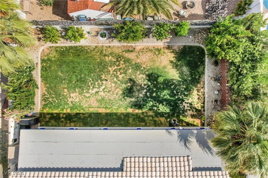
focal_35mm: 22
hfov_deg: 78.6
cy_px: 89
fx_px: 164
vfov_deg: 57.2
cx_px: 134
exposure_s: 1/2500
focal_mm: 8.38
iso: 100
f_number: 2.8
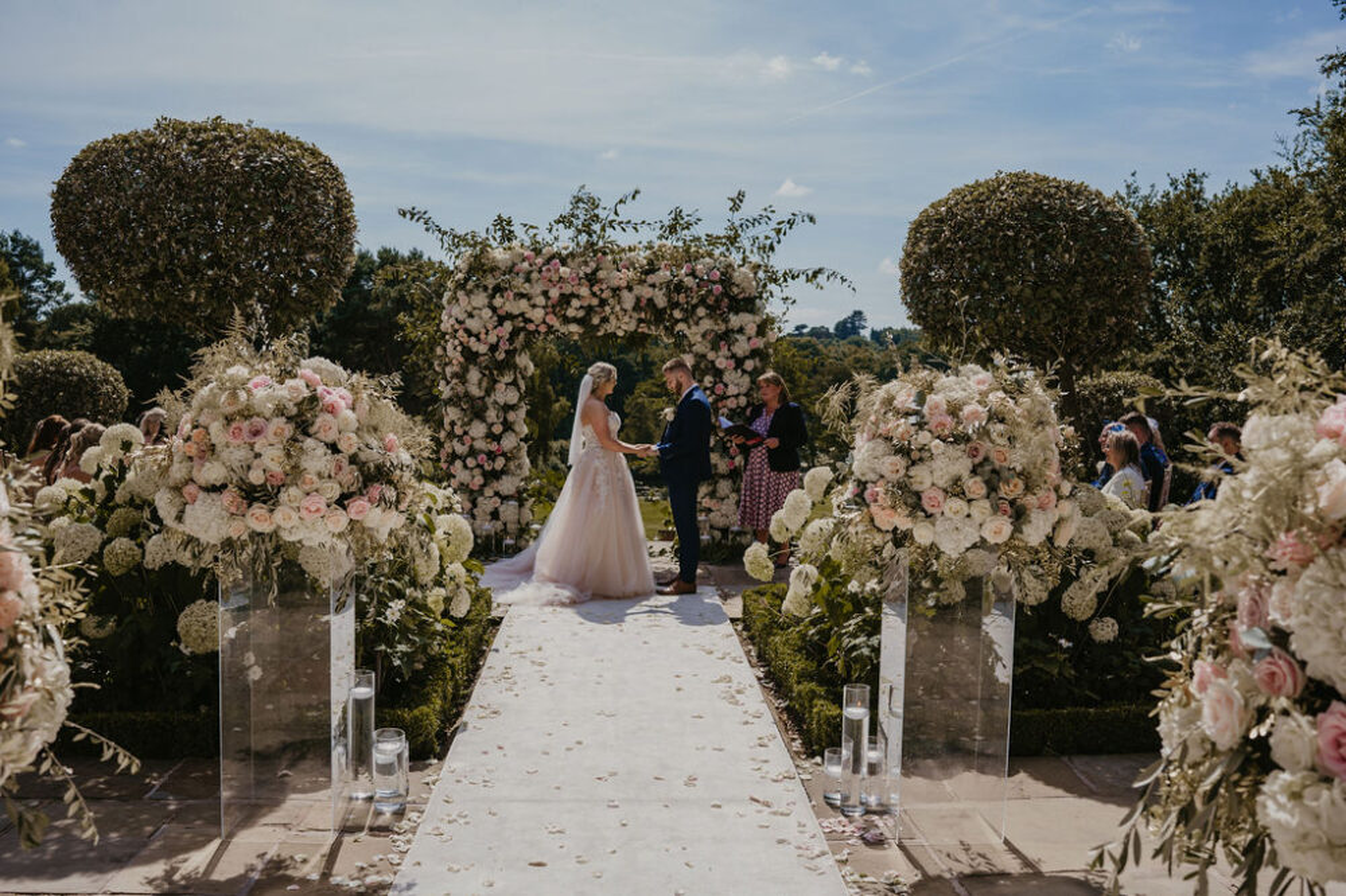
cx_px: 673
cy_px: 448
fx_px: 1321
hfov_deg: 54.0
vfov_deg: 37.5
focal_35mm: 35
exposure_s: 1/400
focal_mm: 35
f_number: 5
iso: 50
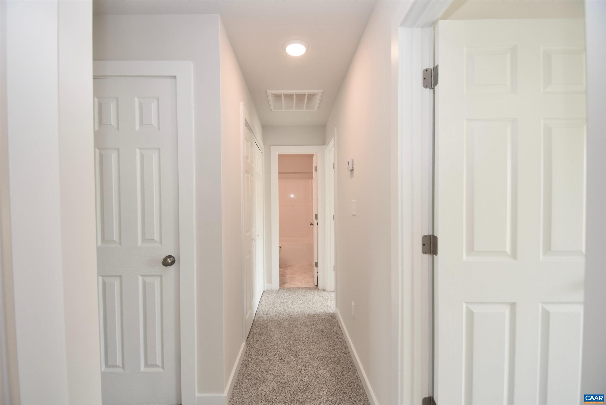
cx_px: 303
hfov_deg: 100.4
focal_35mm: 15
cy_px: 202
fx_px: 253
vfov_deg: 77.3
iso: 200
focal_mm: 10
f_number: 4
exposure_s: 1/60
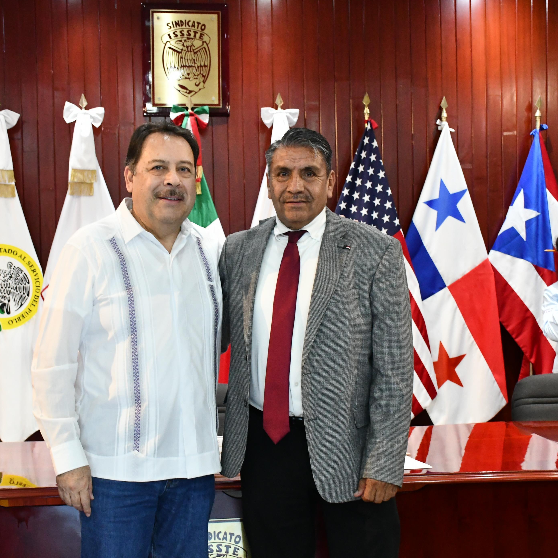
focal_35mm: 50
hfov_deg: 34.0
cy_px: 279
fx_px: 912
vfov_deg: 34.0
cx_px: 243
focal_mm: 26
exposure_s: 1/60
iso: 4000
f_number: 6.3
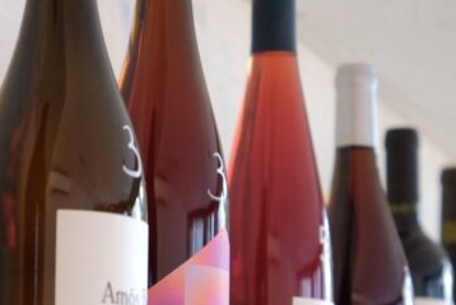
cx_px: 220
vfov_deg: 7.7
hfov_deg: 11.5
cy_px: 234
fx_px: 2255
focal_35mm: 178
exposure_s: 1/20
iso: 800
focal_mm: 55
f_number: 4
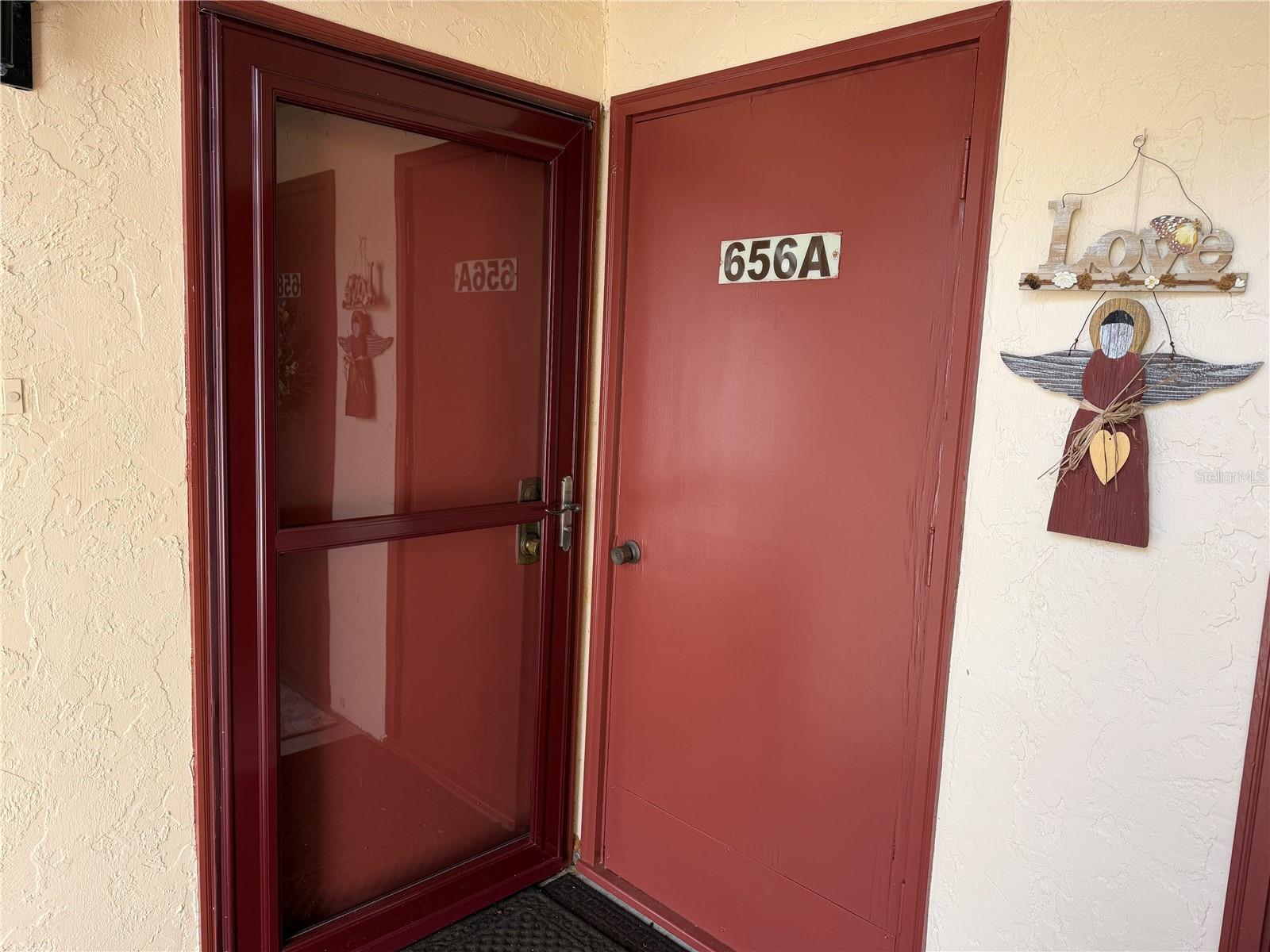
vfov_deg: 56.8
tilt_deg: -7.4
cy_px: 476
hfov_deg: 71.6
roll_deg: -1.4
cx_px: 635
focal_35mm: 24
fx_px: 881
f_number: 1.78
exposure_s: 1/179
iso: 64
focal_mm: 6.76
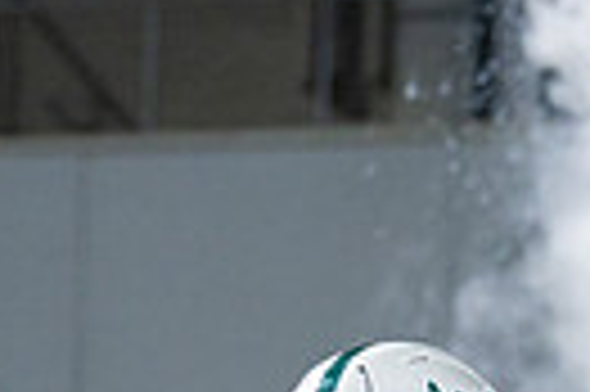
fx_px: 5942
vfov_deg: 3.7
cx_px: 535
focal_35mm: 363
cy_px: 827
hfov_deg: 5.7
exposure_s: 1/1000
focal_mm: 70
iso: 1600
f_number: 2.8
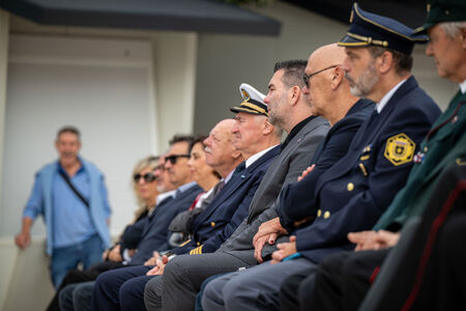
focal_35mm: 200
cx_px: 233
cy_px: 156
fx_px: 2589
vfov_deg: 6.9
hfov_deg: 10.3
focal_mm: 200
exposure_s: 1/400
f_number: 4
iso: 64
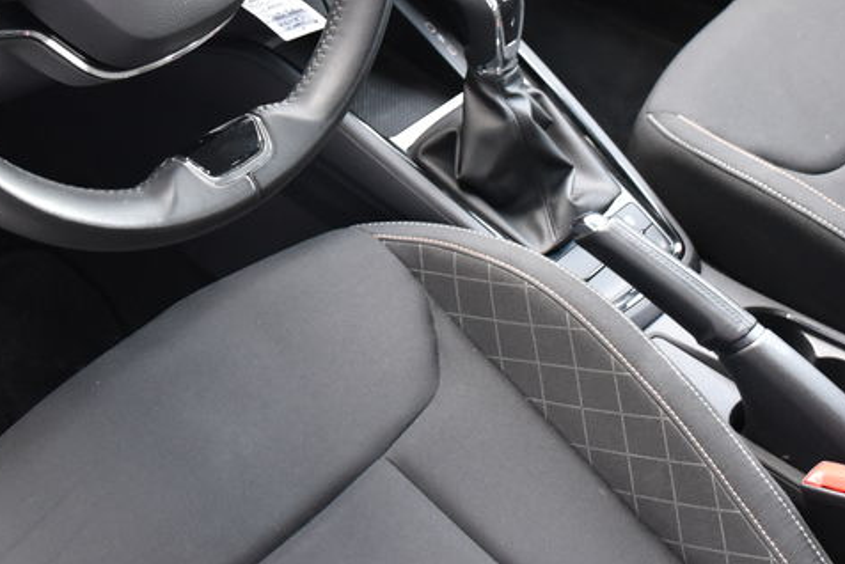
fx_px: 1480
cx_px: 293
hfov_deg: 31.7
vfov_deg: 20.8
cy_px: -20
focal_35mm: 63
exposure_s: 1/60
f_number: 3.5
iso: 900
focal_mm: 20
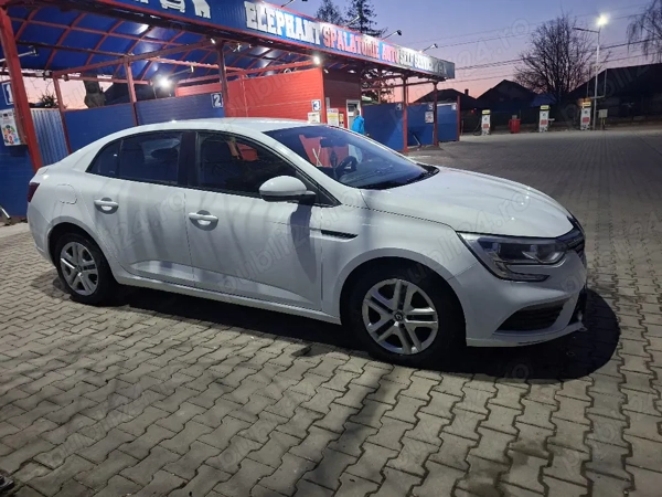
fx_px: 440
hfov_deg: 73.9
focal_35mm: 23
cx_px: 331
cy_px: 248
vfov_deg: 58.9
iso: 320
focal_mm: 5.54
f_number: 1.8
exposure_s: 1/33
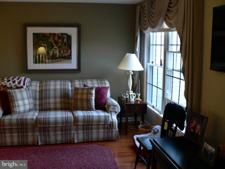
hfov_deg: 51.4
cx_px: 112
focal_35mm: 36
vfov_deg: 39.7
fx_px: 234
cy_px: 84
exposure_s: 1/15
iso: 200
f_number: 2.8
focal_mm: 6
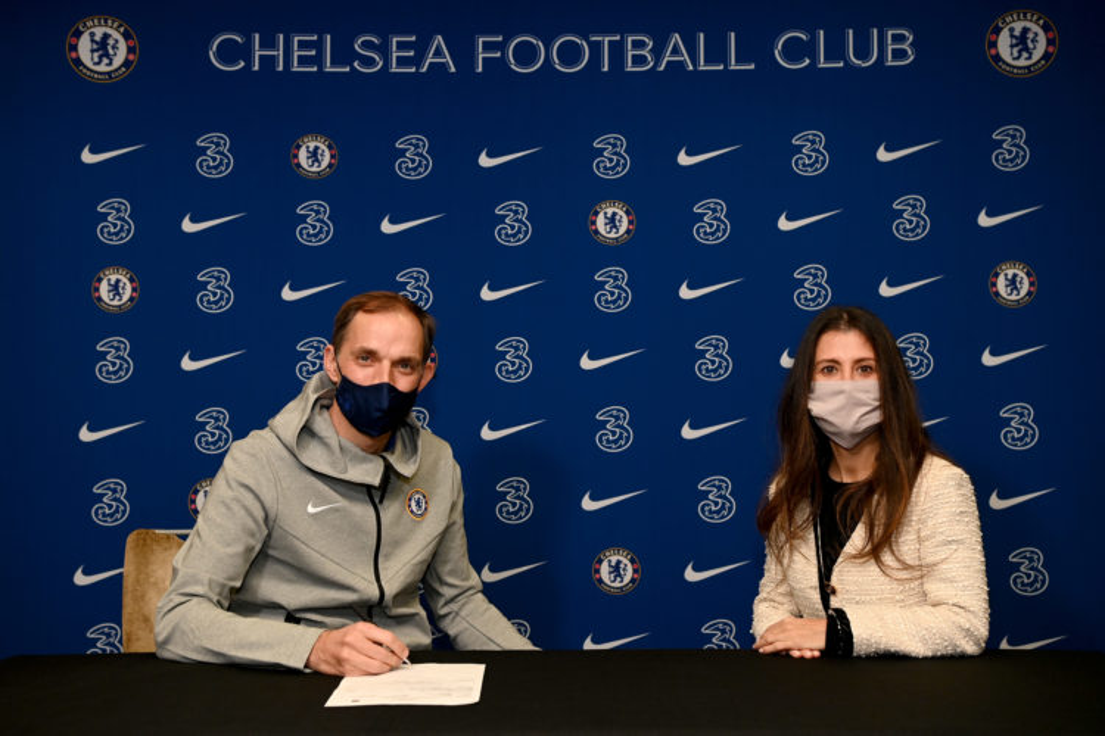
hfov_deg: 46.4
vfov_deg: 31.9
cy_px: 368
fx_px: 1289
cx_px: 552
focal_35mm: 42
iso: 1000
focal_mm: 42
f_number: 5.6
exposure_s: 1/250
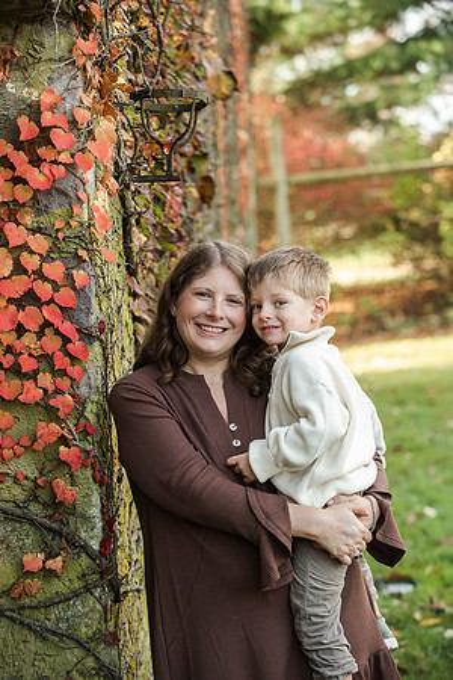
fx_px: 1982
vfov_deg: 19.5
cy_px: 340
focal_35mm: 105
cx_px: 226
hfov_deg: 13.0
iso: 800
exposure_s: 1/400
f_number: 4.5
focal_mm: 105
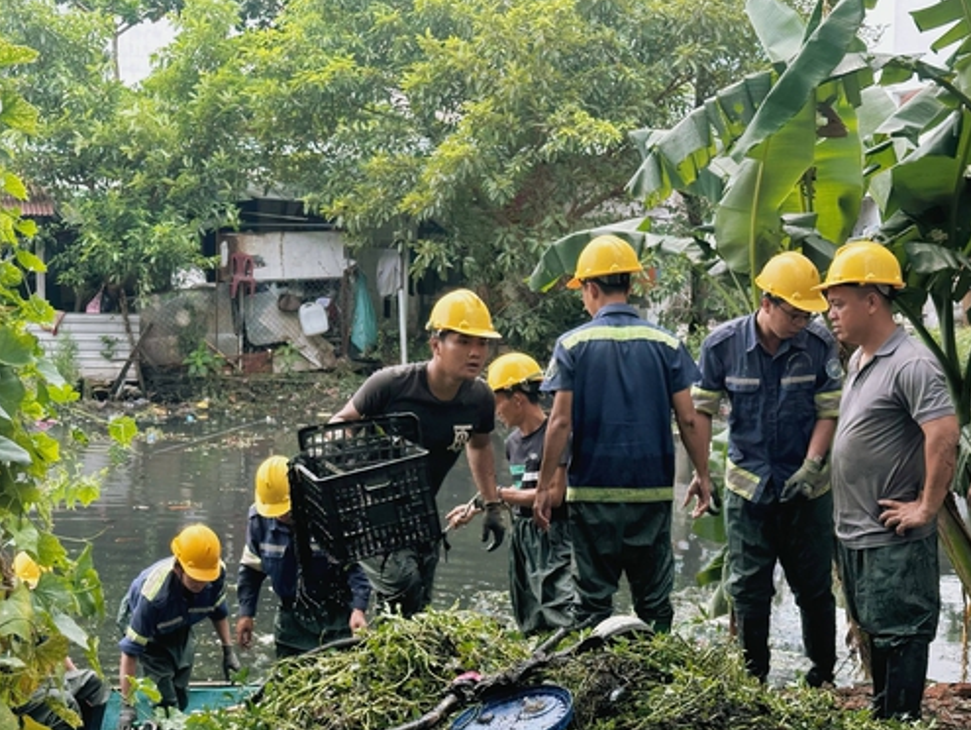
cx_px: 406
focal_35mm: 62
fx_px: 1740
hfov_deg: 31.1
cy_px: 443
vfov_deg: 23.6
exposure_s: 1/226
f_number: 1.78
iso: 64
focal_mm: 6.86
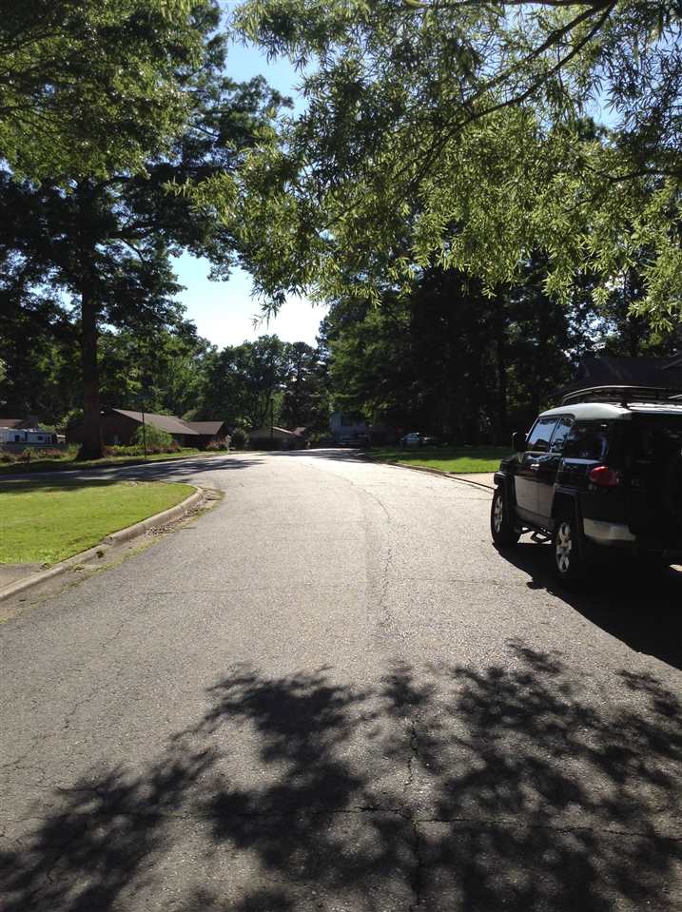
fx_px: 869
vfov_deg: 55.4
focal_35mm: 33
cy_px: 456
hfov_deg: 42.9
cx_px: 341
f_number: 2.4
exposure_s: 1/950
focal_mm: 3.3
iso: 25
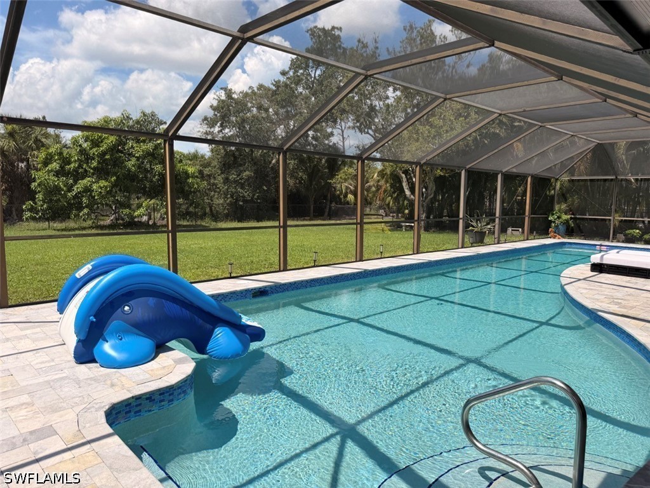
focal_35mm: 24
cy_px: 244
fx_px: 451
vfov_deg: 56.8
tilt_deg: -6.0
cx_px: 325
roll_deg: -0.8
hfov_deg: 71.6
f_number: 1.78
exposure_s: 1/4167
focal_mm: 6.76
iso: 80
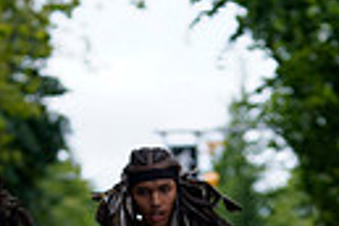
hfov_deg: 6.5
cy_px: 380
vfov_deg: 4.3
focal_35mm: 315
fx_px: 2966
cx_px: 173
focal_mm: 70
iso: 125
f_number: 2.8
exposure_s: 1/400
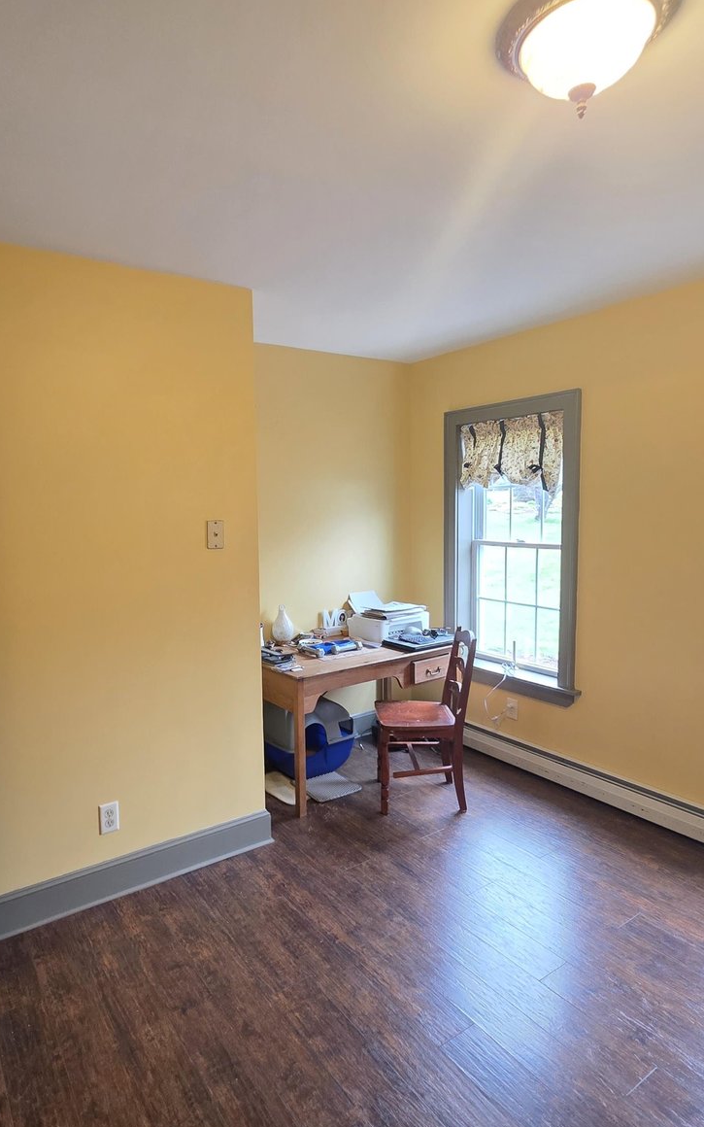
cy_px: 565
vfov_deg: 88.0
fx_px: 583
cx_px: 285
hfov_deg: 61.7
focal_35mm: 19
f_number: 1.9
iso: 320
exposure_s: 1/60
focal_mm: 2.2
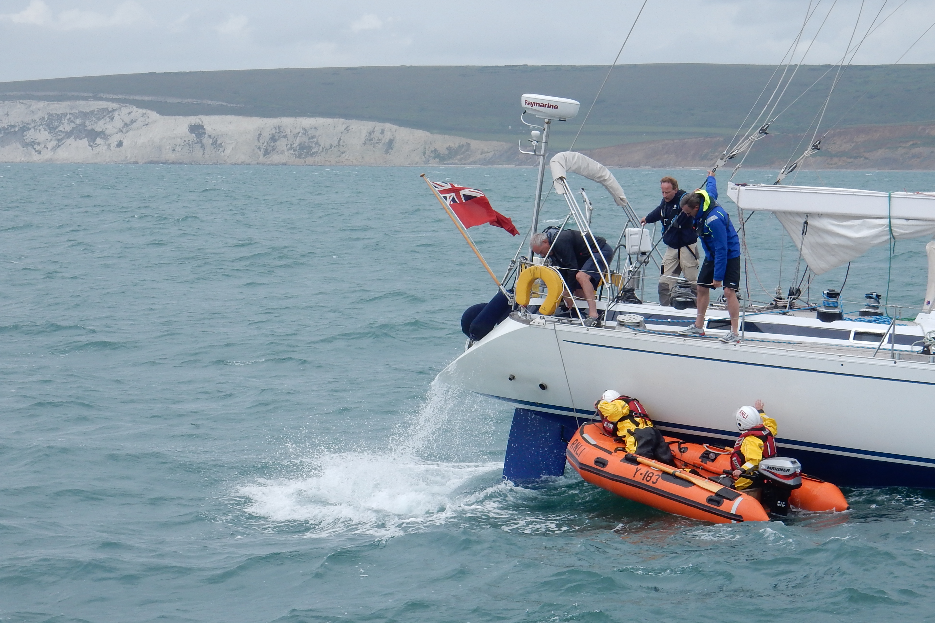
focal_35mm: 145
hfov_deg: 14.2
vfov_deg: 9.5
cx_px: 468
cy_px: 341
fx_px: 3766
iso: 125
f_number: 6
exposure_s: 1/500
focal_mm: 24.7
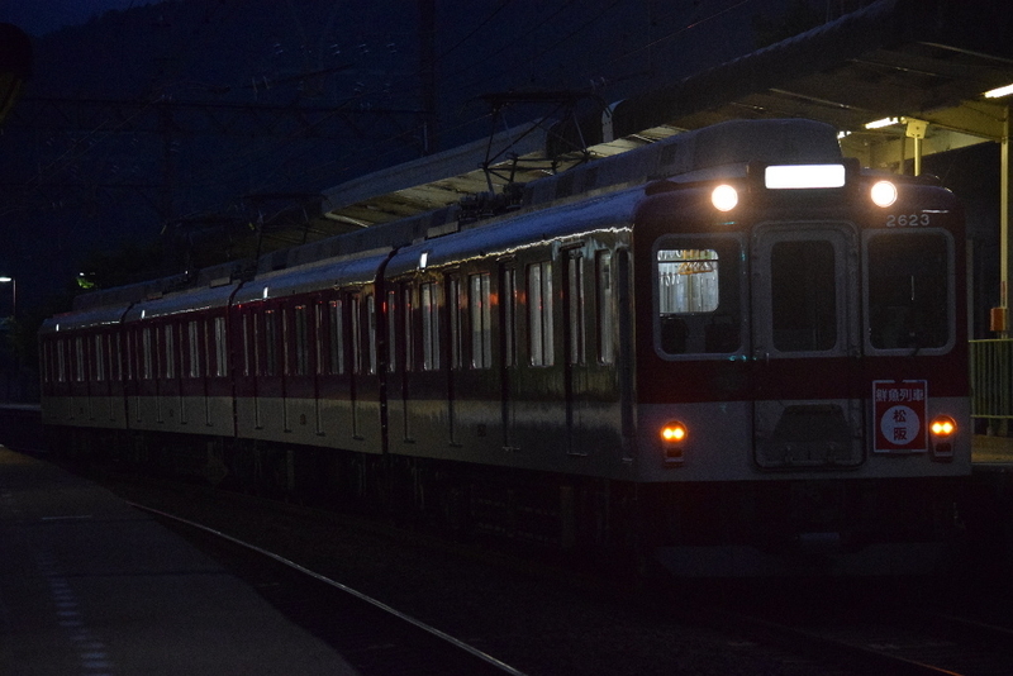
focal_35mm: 180
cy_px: 338
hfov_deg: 11.4
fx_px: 5067
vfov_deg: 7.6
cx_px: 506
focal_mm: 120
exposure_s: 1/400
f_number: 4.8
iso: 6400
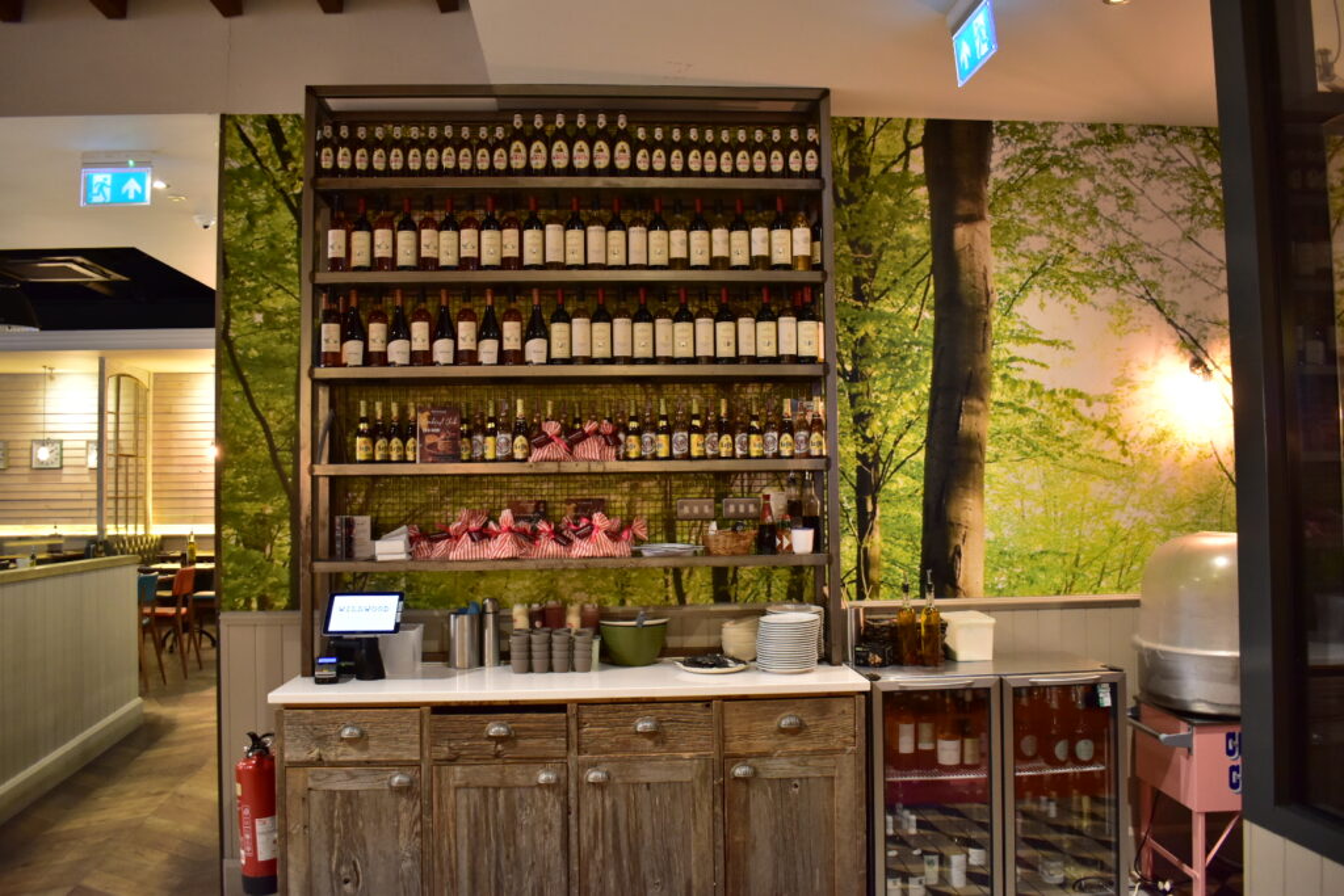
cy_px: 448
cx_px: 672
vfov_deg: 43.6
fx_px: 1120
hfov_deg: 61.9
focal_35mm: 30
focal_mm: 20
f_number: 3.5
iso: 800
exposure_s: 1/25
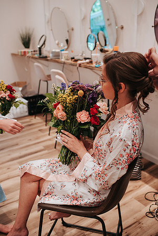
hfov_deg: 37.9
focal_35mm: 35
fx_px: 230
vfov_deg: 54.4
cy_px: 118
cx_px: 79
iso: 800
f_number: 2.8
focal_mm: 35
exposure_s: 1/125
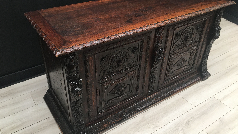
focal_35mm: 32
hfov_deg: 61.0
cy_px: 64
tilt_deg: -34.0
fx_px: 202
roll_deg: -1.4
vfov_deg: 36.7
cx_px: 118
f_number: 2.2
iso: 50
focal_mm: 4.15
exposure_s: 1/33
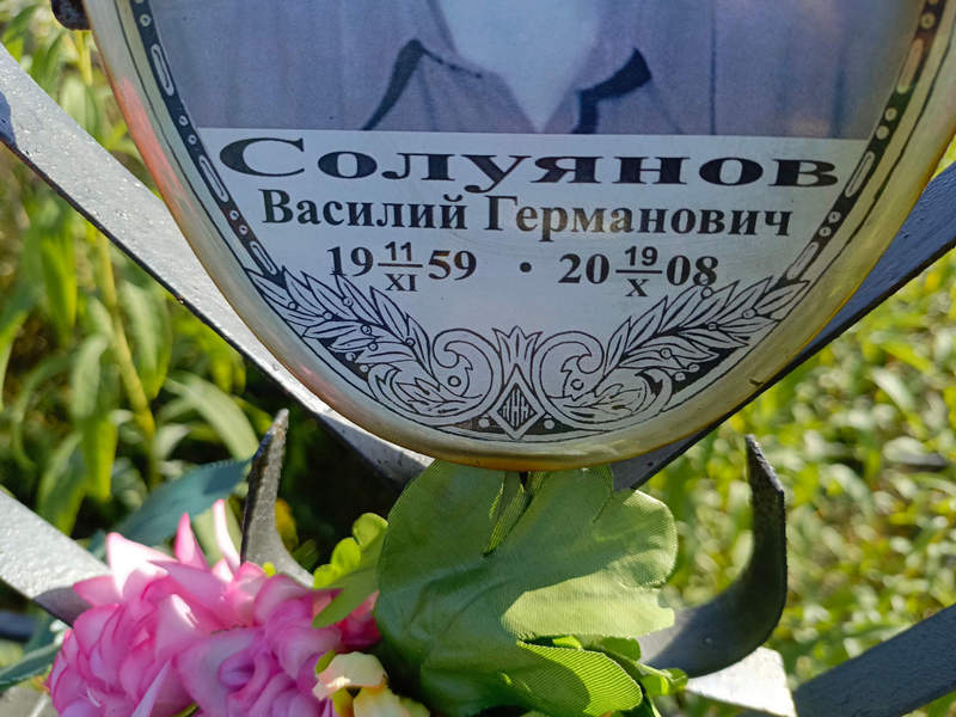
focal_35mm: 25
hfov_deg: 69.4
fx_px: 690
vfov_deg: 54.9
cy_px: 358
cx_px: 478
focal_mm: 4.76
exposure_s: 1/535
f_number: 1.69
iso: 116
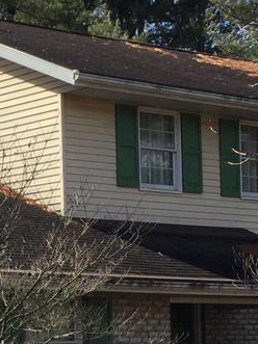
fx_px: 1432
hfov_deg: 10.2
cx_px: 23
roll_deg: +1.3
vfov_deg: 13.6
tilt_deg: +1.3
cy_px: 326
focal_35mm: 144
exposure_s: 1/806
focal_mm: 3.3
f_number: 2.4
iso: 25
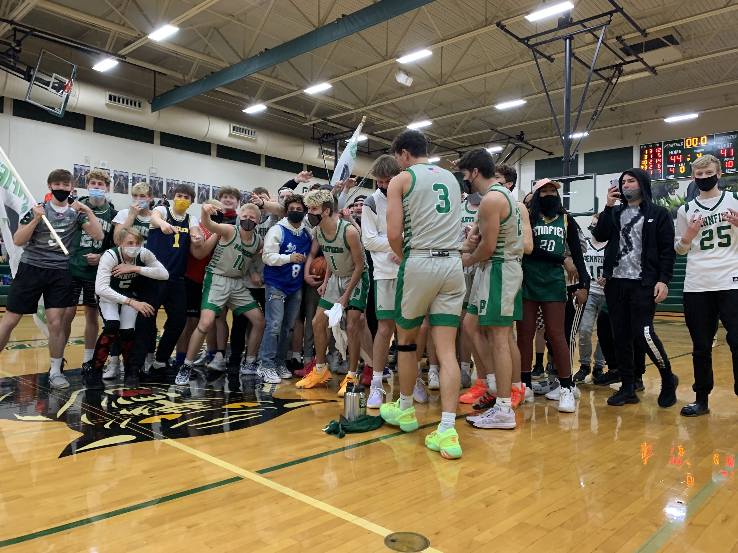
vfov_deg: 53.1
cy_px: 276
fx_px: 554
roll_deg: +0.2
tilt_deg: +3.1
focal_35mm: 26
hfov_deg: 67.3
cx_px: 369
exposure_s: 1/60
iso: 200
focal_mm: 4.25
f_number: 1.8
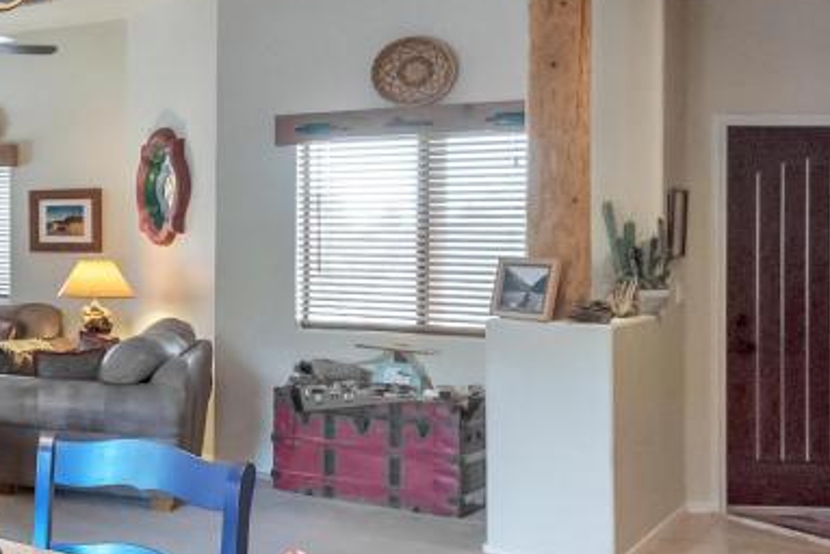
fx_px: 1107
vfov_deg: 27.9
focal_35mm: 48
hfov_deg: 28.1
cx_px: -401
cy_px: 176
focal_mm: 16
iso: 3200
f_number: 5
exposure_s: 1/60
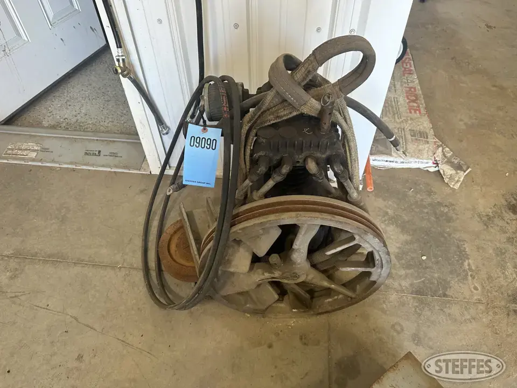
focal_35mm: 24
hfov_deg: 71.6
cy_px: 194
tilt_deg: -48.4
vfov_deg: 56.8
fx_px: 358
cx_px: 258
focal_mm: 6.86
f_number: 1.78
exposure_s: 1/121
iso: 200
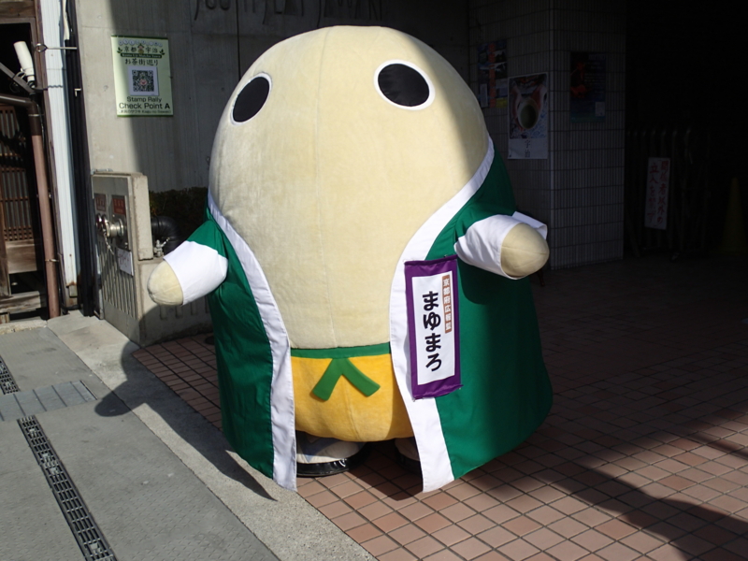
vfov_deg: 40.7
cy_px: 280
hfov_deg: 52.6
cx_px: 374
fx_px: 756
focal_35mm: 35
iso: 100
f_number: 10
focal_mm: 6.42
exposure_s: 1/160
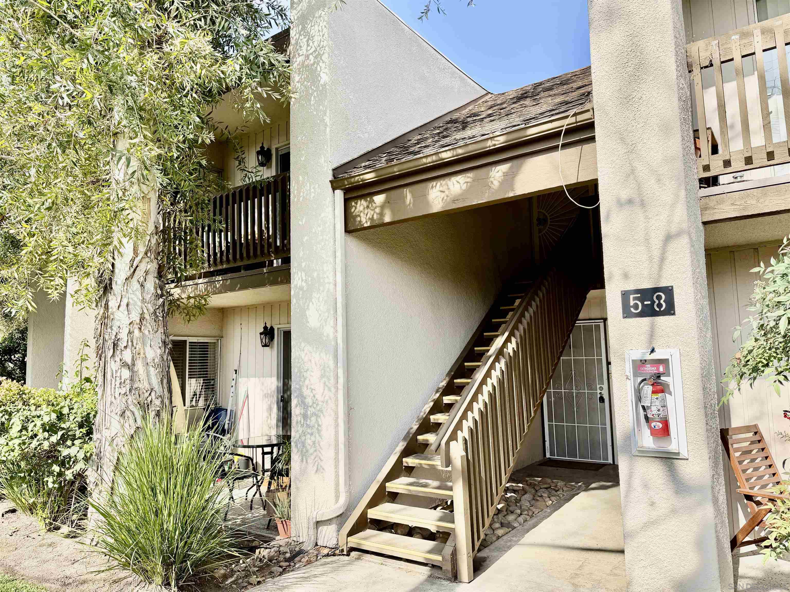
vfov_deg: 56.8
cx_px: 395
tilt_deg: +6.4
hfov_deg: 71.6
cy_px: 296
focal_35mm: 24
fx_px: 548
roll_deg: +1.3
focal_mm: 6.76
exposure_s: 1/2611
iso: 80
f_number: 1.78
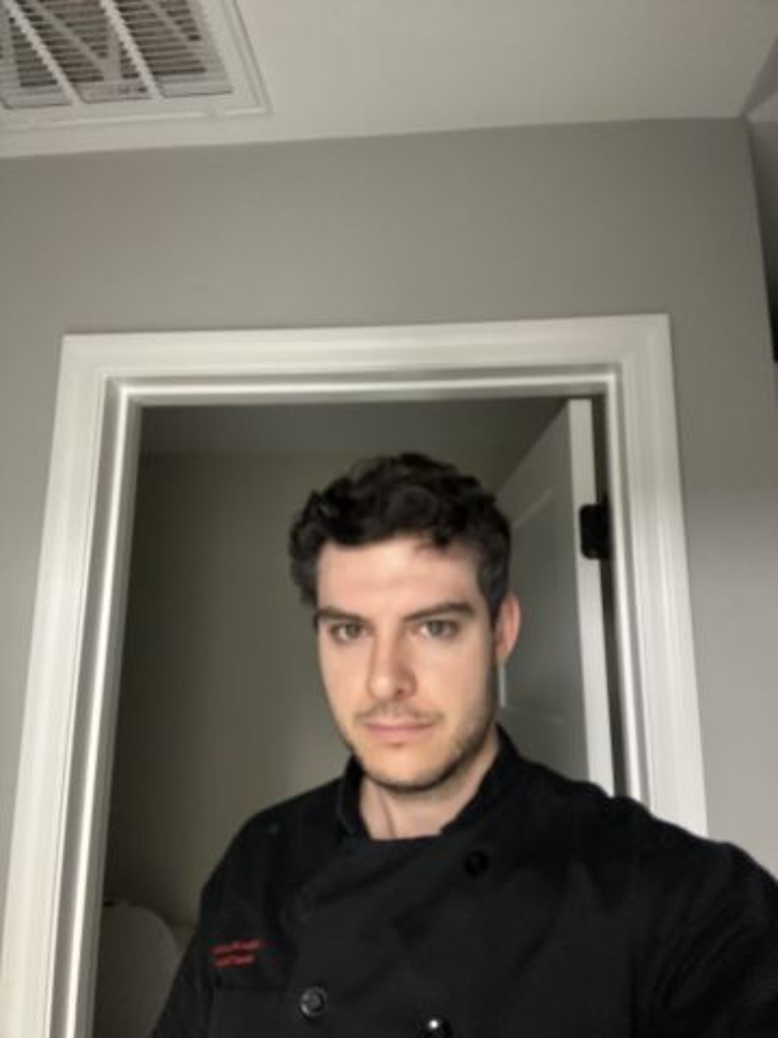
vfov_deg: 73.9
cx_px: 389
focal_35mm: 23
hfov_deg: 58.9
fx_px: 689
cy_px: 519
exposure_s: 1/40
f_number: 1.9
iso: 320
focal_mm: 2.69
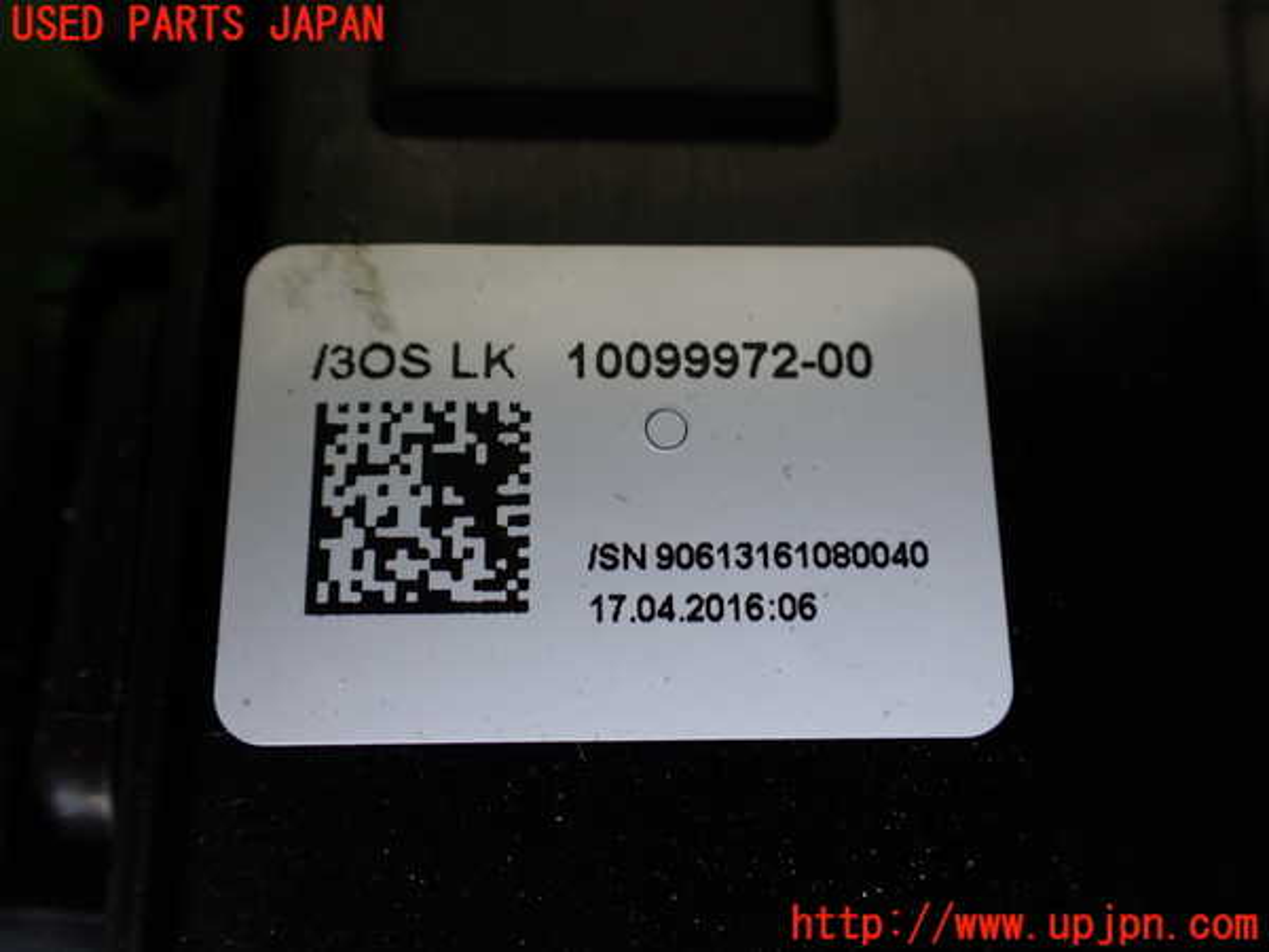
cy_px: 476
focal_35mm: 30
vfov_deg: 46.8
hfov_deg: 60.0
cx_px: 634
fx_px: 1100
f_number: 2.3
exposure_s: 1/125
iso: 160
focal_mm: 5.4
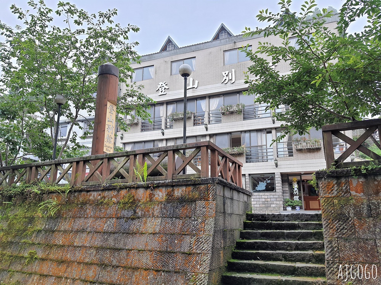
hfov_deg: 67.3
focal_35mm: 26
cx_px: 190
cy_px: 142
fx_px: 286
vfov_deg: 53.1
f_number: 1.7
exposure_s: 1/228
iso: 50
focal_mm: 4.32
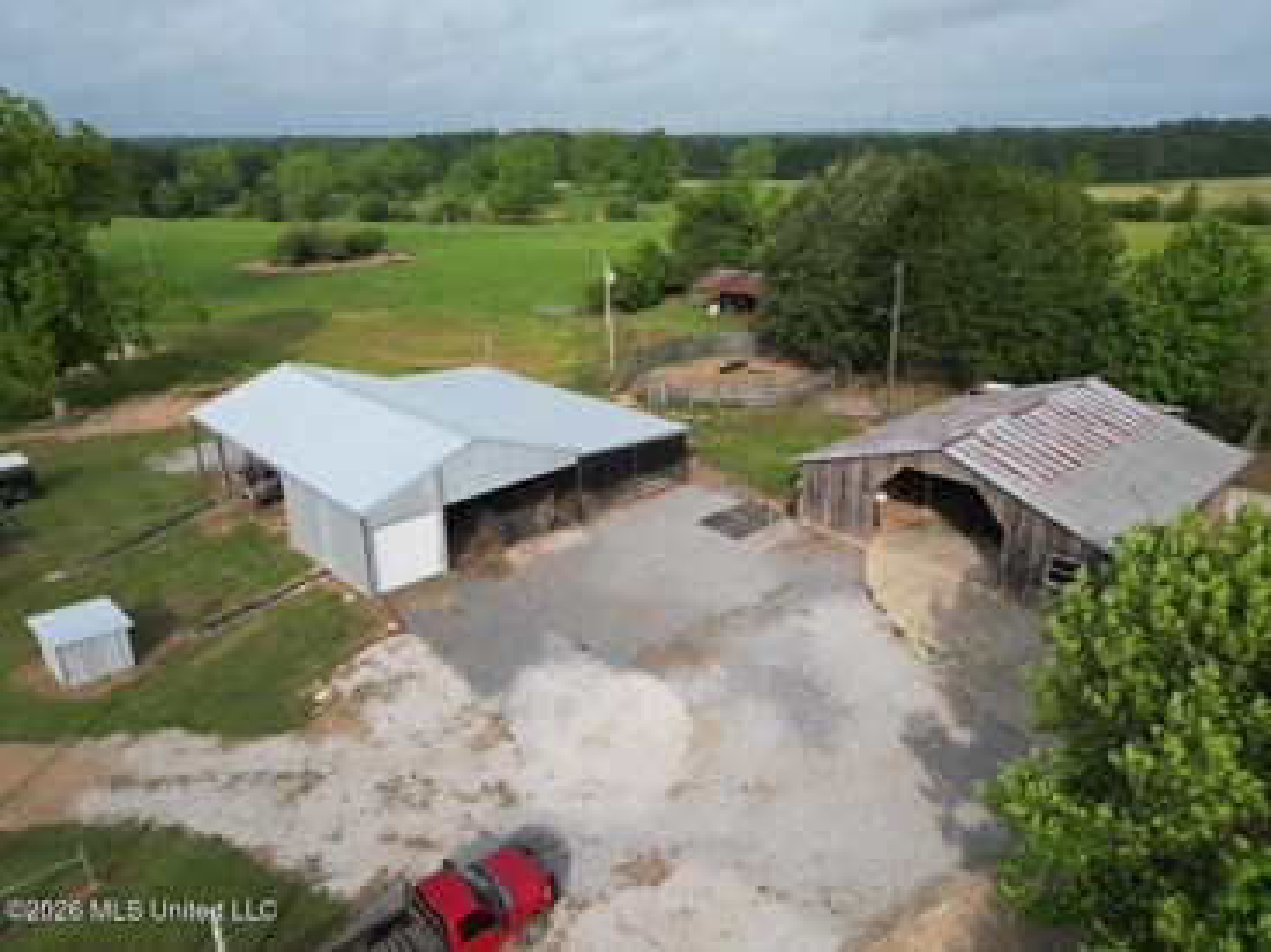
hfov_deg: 71.6
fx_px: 881
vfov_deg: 56.8
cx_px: 636
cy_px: 476
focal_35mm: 24
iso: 110
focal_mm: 6.72
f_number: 1.7
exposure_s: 1/2500
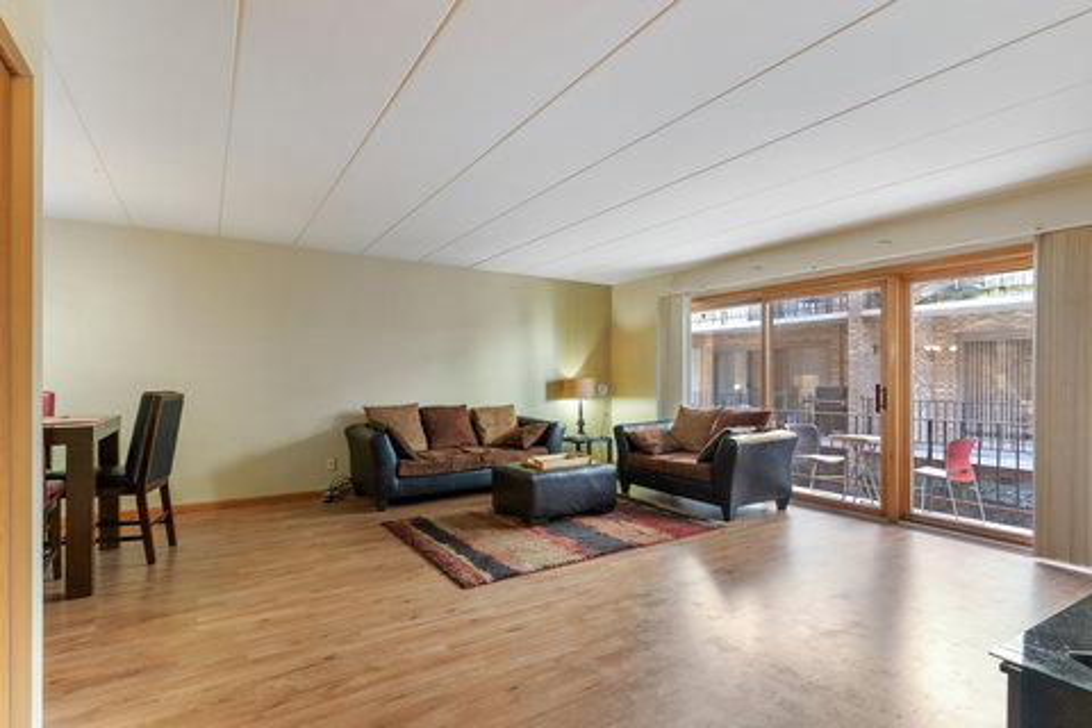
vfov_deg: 70.4
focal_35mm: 17
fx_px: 516
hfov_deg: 93.3
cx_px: 546
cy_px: 364
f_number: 9
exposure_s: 1/2
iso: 160
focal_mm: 17
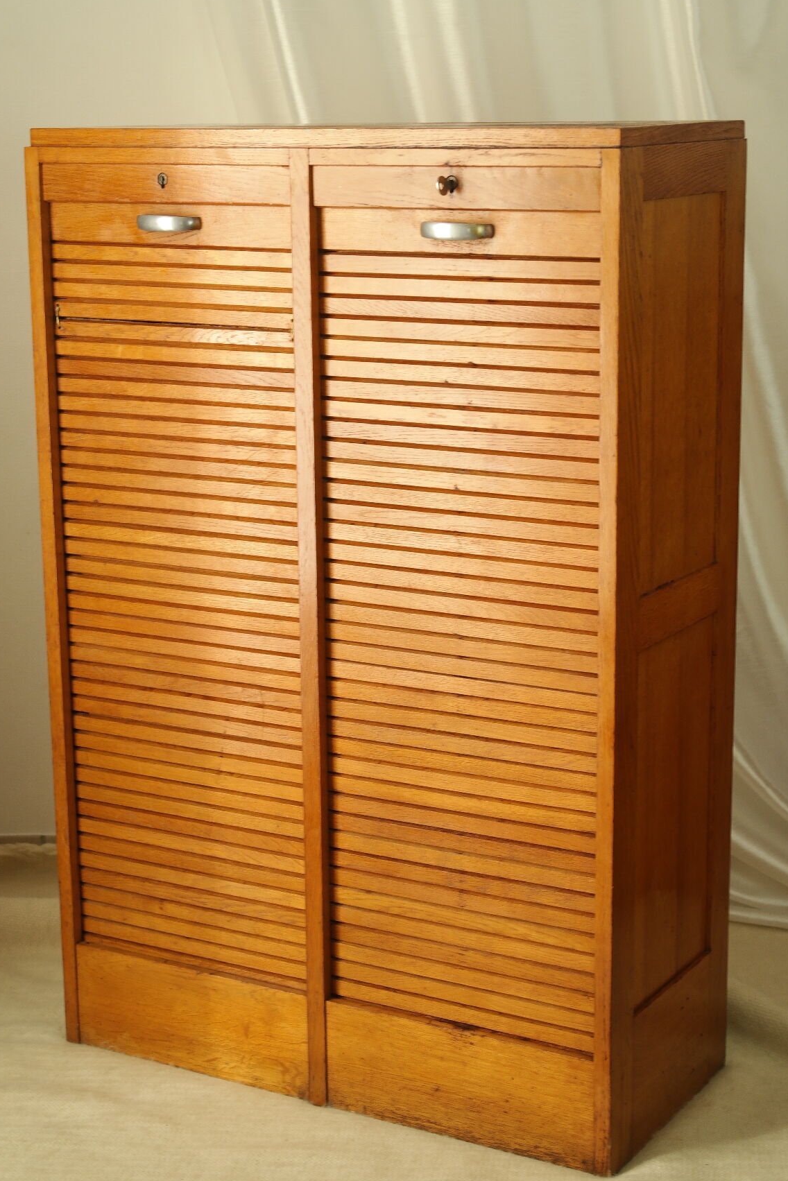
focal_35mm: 70
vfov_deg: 28.8
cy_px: 584
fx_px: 2297
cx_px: 392
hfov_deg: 19.5
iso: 200
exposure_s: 1/30
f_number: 5.6
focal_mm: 45
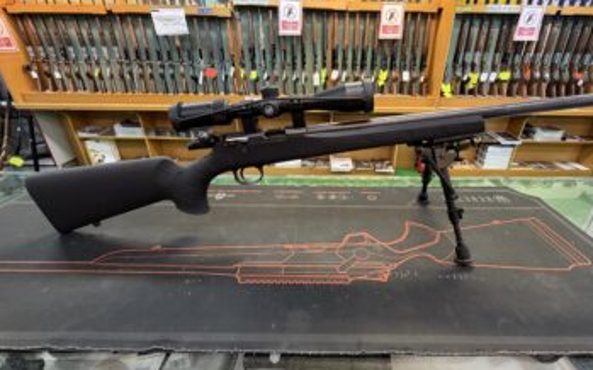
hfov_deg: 94.1
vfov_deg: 67.9
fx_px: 275
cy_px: 170
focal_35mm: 17
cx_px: 326
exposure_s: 1/50
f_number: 2.2
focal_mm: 2.22
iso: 400
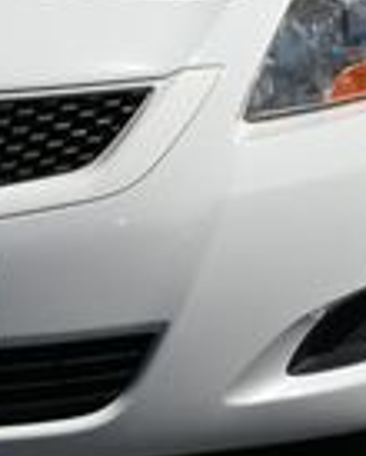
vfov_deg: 6.5
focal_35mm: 295
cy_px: -50
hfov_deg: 5.2
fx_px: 3988
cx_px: -146
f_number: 7.1
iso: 100
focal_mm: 45
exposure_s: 1/400
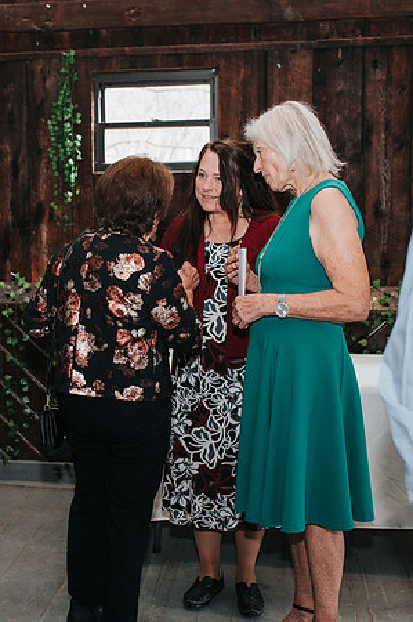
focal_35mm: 53
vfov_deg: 37.8
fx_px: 907
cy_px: 311
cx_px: 63
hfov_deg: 25.1
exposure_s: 1/200
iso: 1000
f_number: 3.2
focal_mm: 35
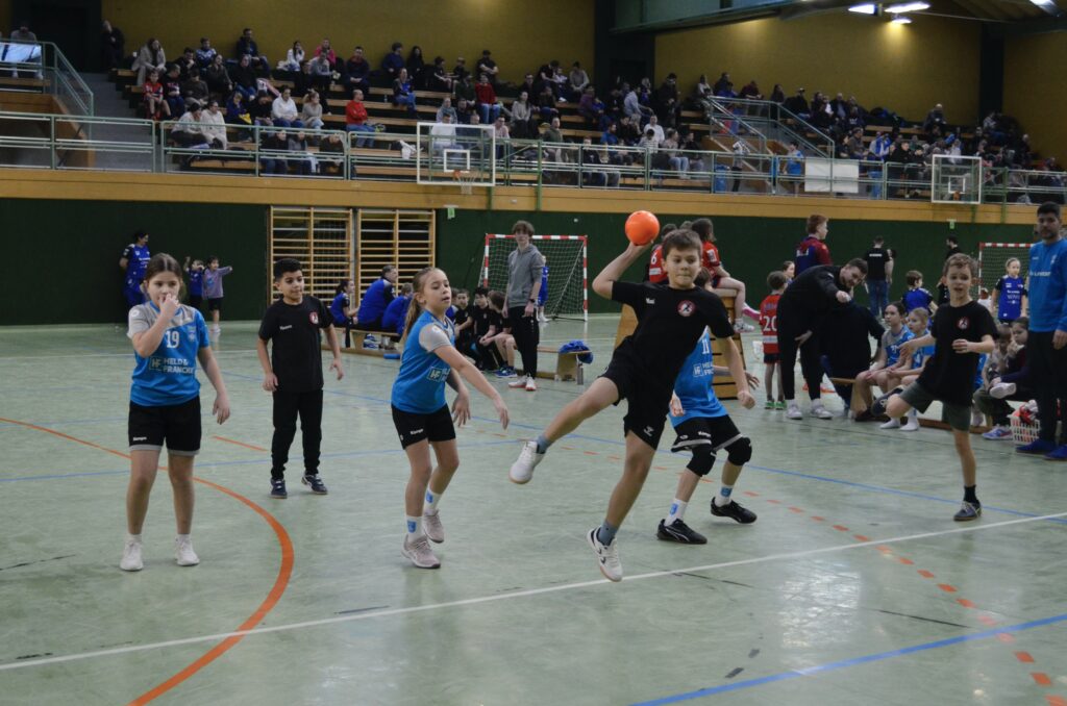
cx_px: 534
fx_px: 1331
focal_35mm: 45
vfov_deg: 29.7
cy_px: 353
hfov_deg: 43.7
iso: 1600
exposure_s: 1/400
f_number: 4.5
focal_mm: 30
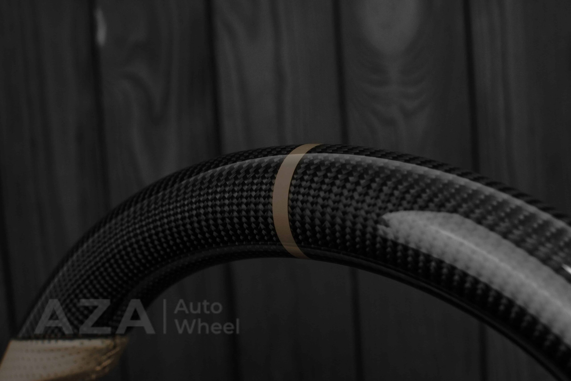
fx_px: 833
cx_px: 286
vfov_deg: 25.8
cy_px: 190
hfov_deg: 37.8
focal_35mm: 52
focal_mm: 35
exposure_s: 1/125
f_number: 6.3
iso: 500
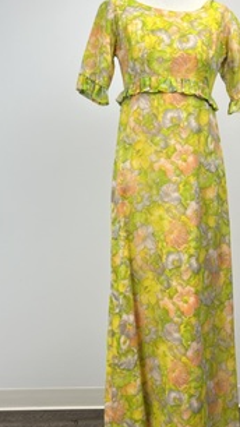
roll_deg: +1.3
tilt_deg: -6.1
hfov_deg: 31.5
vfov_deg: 54.0
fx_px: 419
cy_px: 223
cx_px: 173
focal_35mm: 37
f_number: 1.6
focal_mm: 5.1
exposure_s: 1/158
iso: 40
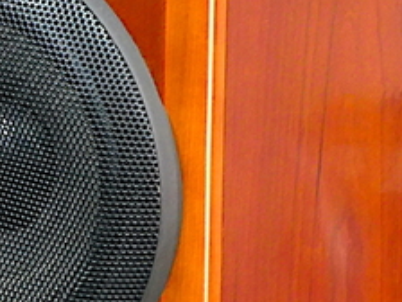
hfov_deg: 5.1
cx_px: -194
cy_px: 22
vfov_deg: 3.8
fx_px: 4483
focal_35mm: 386
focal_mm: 16.1
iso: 200
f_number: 6.3
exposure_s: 1/3.2
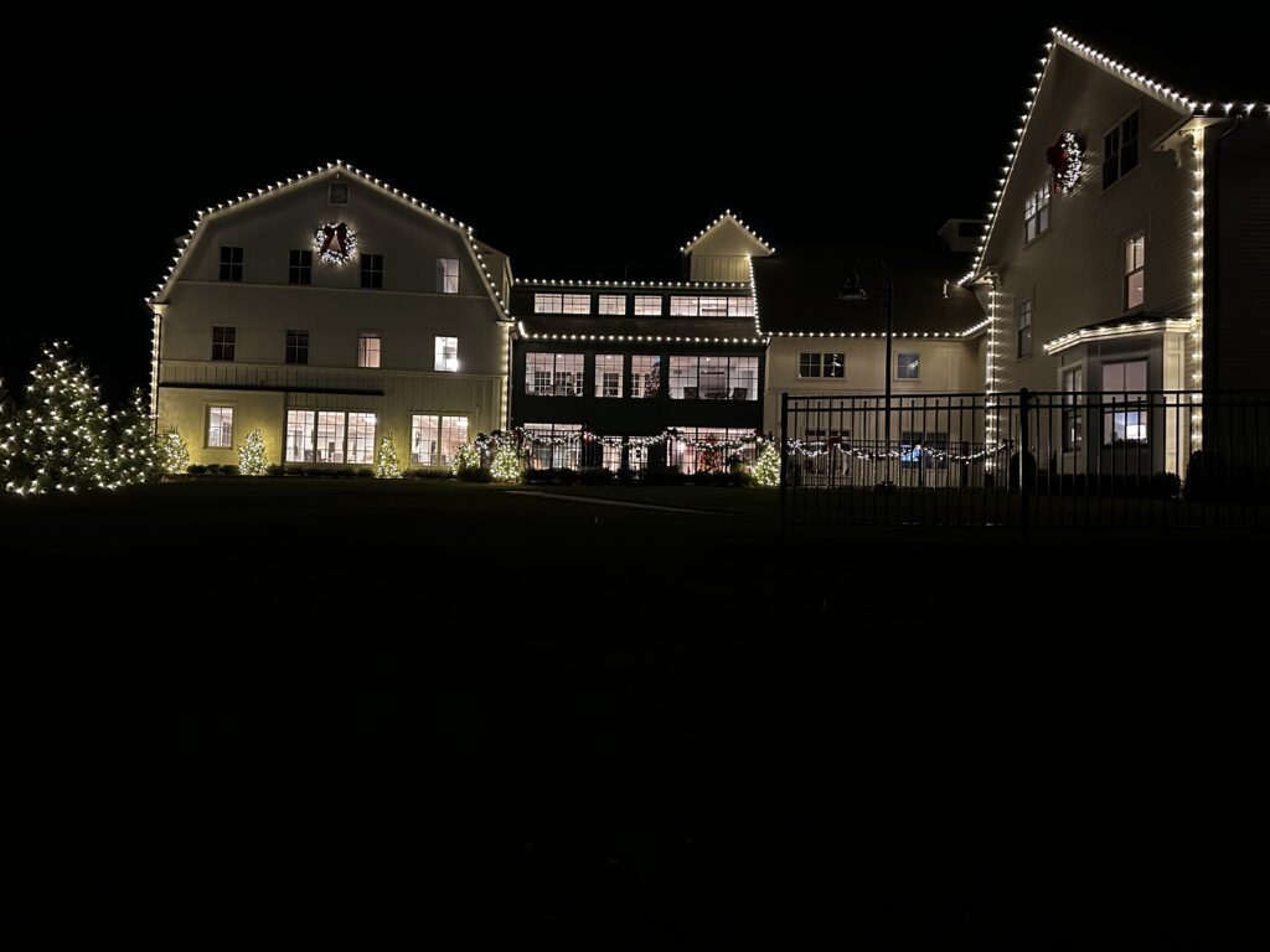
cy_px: 476
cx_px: 635
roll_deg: -2.0
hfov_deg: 71.6
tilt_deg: +1.7
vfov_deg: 56.8
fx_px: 881
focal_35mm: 24
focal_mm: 6.86
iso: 1000
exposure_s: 1/30
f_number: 1.78
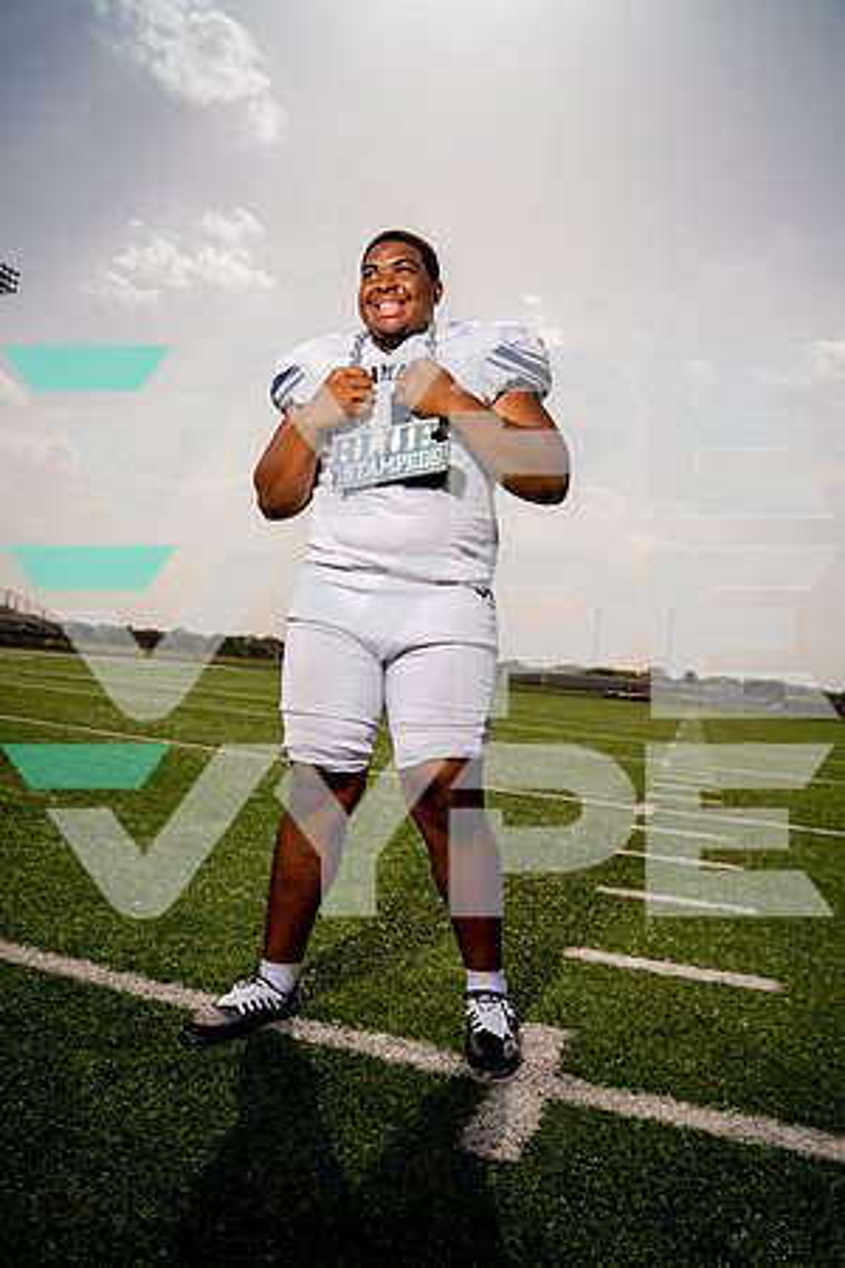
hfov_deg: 53.1
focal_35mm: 24
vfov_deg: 73.7
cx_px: 422
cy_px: 634
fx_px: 845
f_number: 4.5
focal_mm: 24
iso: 100
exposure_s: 1/1250
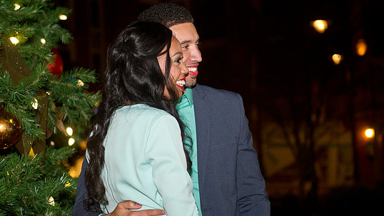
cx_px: 203
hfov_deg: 26.8
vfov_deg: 15.3
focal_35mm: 79
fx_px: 805
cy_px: 85
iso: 3200
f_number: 3.2
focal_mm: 70
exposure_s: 1/100
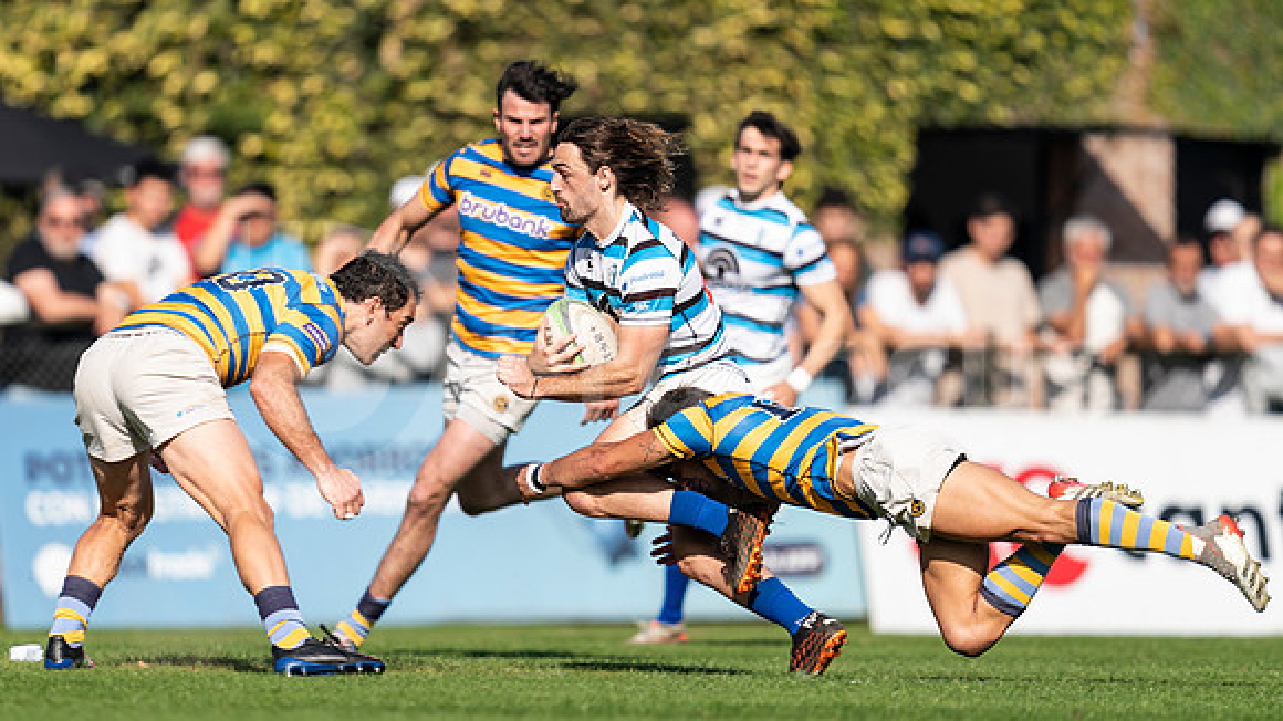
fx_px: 18642
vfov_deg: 2.2
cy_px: 347
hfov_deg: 3.9
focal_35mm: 548
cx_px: 539
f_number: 2.8
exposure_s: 1/1250
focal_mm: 400
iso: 100
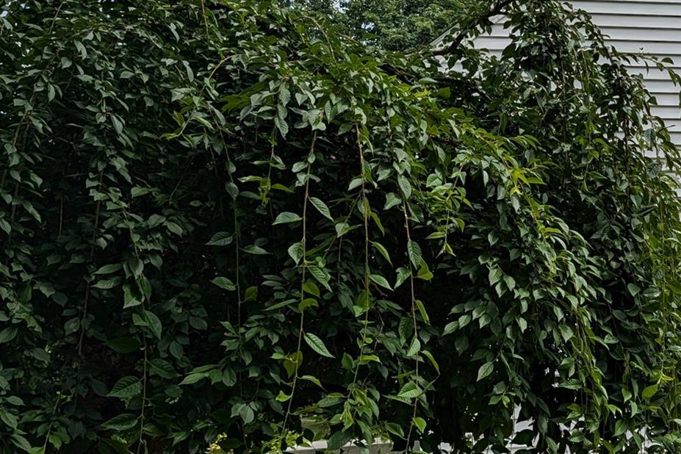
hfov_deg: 32.3
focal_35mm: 55
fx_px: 1040
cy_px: 277
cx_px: 732
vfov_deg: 24.6
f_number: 1.68
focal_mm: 6.9
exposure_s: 1/1577
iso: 23
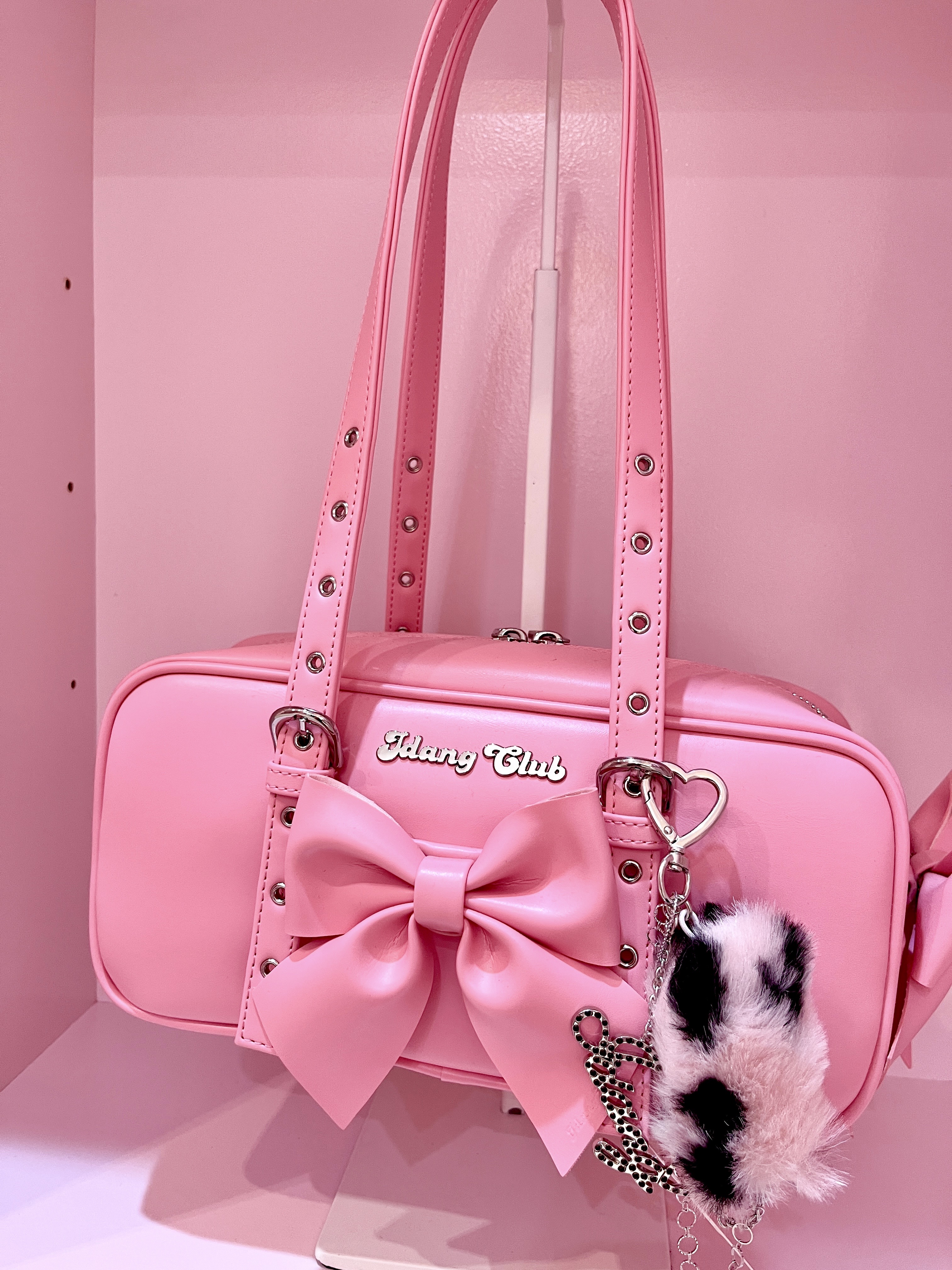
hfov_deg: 53.1
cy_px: 635
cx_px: 476
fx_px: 953
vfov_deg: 67.3
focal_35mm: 26
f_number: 1.6
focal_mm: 5.1
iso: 100
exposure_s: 1/60
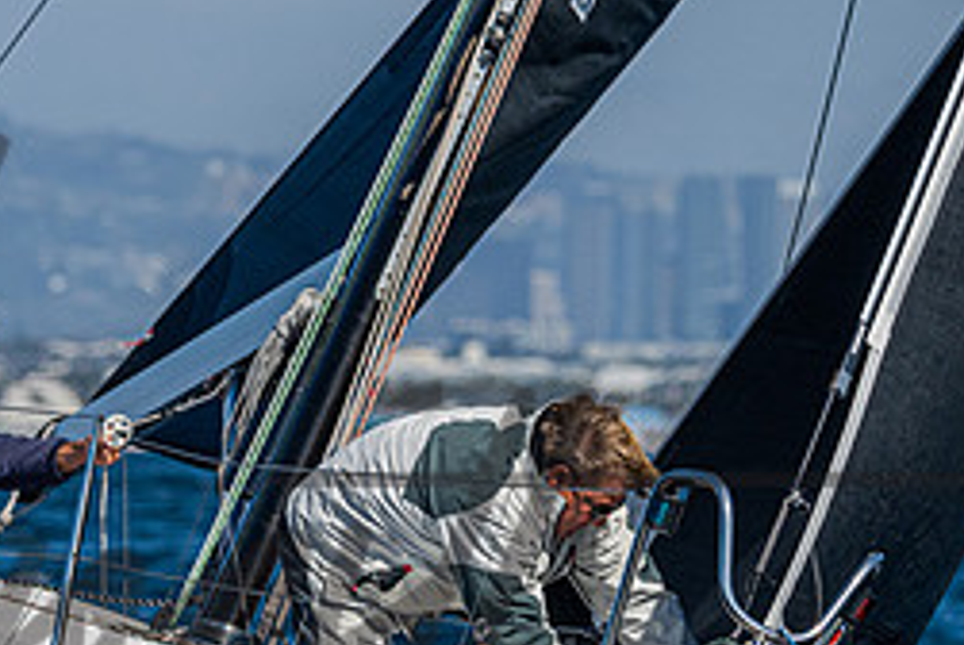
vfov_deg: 2.4
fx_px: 15281
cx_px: 419
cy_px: 321
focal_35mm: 570
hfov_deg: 3.6
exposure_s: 1/6400
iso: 400
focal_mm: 185
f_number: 5
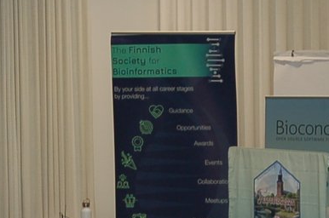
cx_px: 188
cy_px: 218
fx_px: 2058
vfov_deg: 6.1
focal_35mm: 226
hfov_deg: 9.1
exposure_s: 1/60
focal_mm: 29
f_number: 2.8
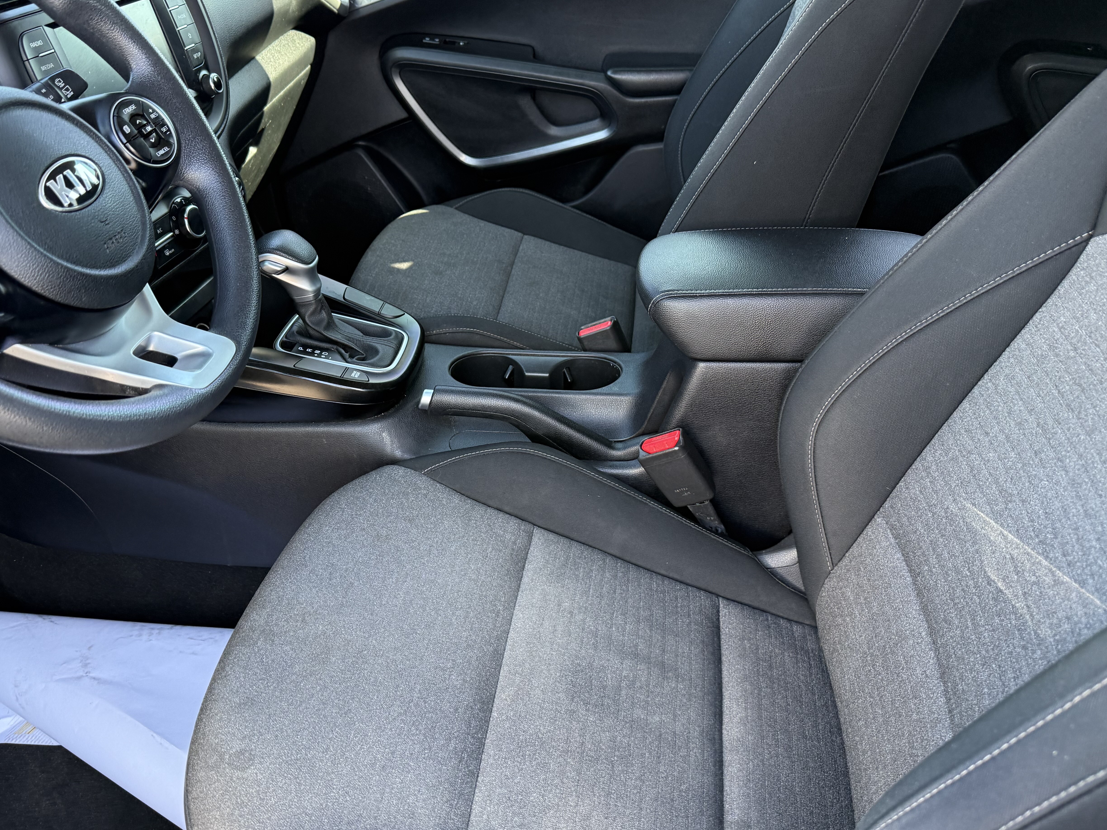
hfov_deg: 63.2
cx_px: 479
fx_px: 895
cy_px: 418
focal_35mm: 28
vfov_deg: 49.7
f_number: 1.78
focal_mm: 6.76
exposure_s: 1/120
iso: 200
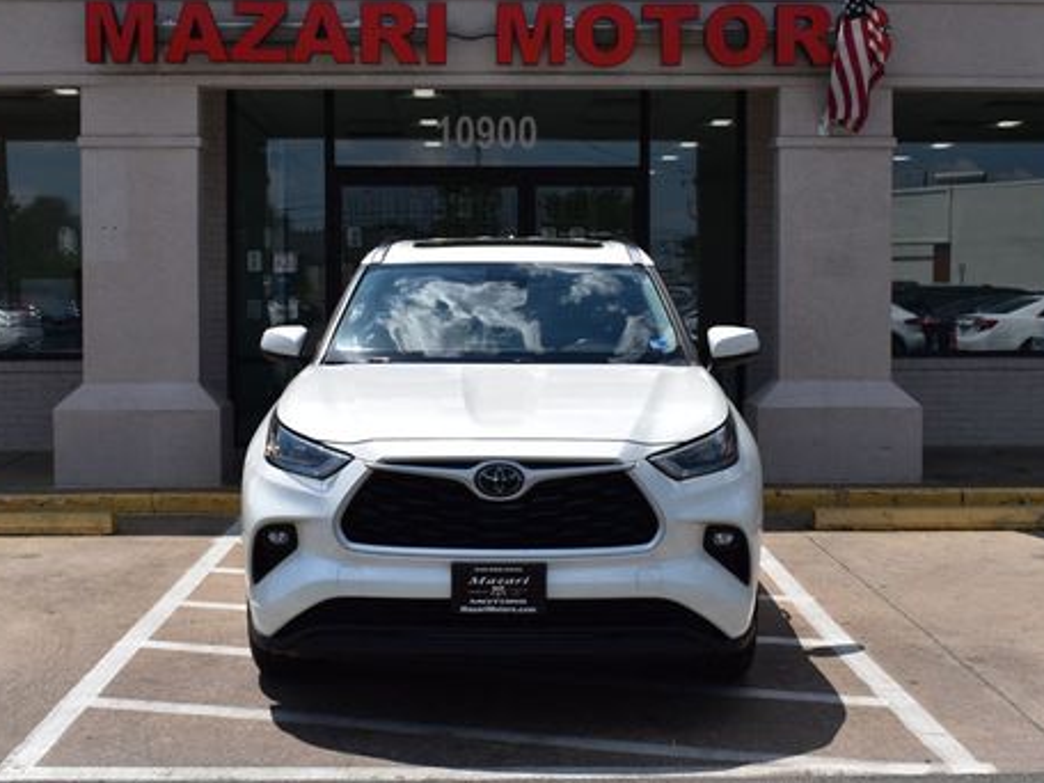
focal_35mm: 55
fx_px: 1649
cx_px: 520
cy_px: 366
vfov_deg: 26.7
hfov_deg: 35.1
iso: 200
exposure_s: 1/500
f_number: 11
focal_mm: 27
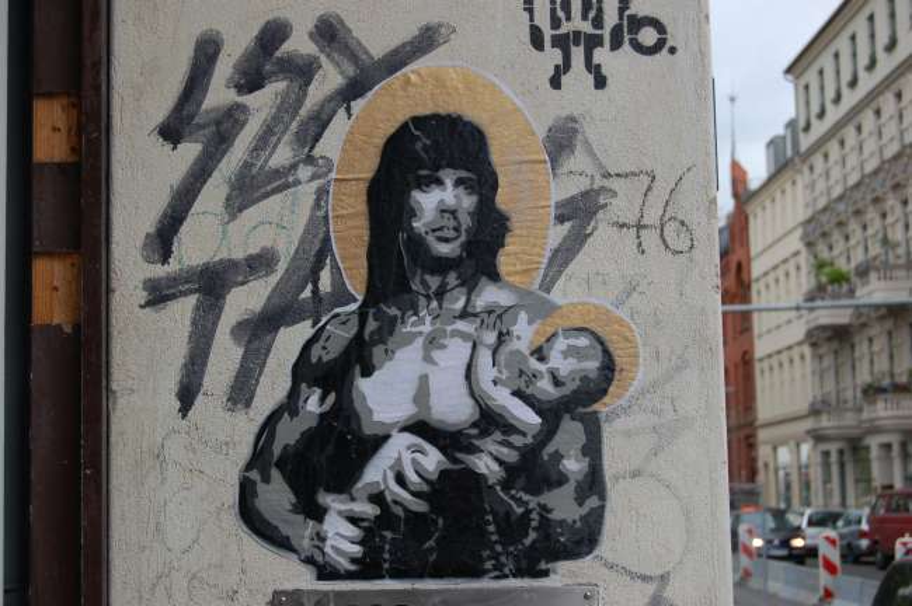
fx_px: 1594
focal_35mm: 63
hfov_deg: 31.9
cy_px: 303
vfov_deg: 21.5
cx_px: 456
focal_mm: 42
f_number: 6.3
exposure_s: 1/160
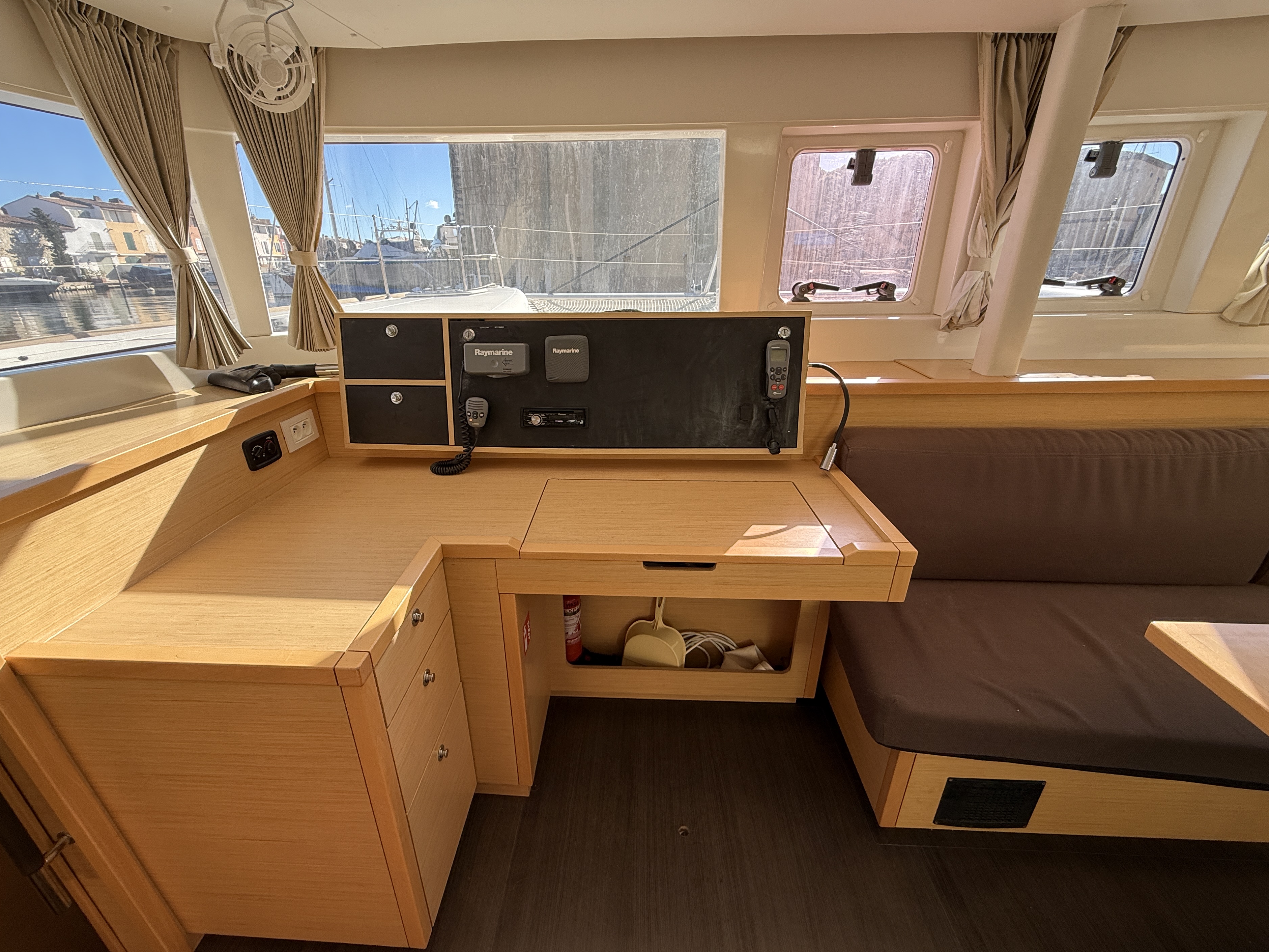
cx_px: 610
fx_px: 550
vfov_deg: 81.7
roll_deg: -0.1
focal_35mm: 15
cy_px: 491
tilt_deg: -23.3
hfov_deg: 98.1
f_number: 2.2
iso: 64
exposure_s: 1/241
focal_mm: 2.22
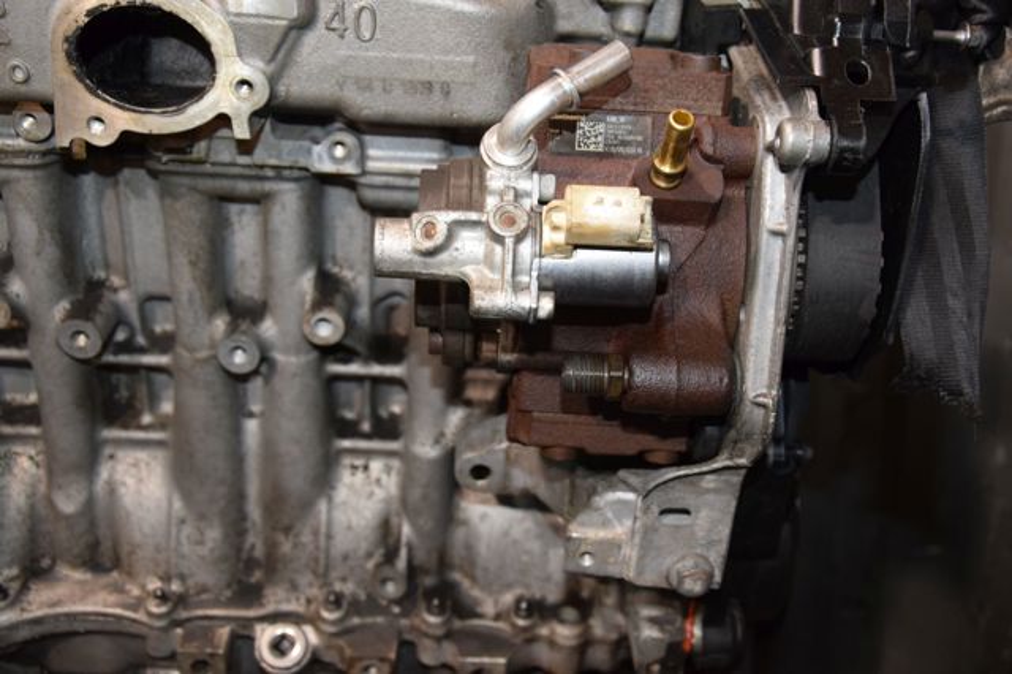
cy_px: 337
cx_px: 506
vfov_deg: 29.8
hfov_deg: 43.6
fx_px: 1264
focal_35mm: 45
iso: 1600
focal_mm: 30
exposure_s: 1/60
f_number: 5.6
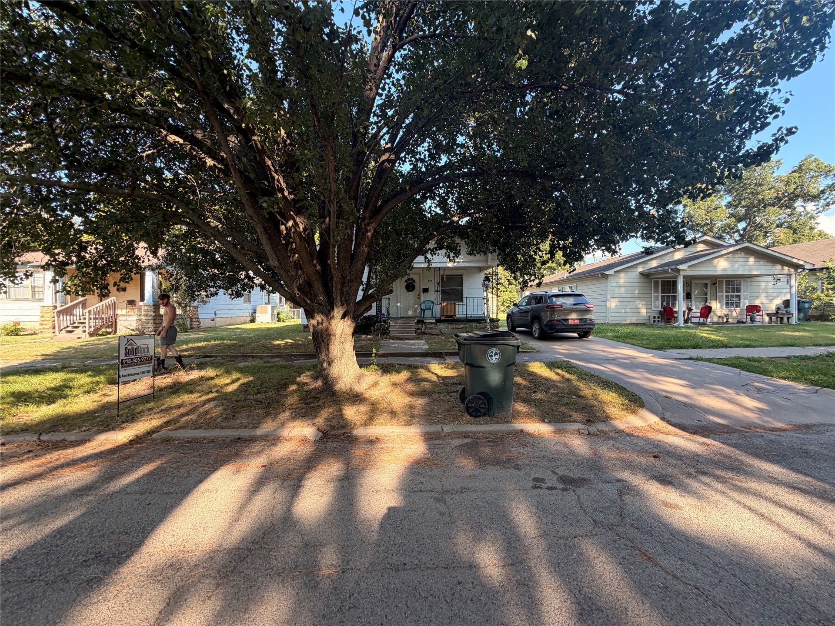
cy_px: 313
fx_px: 338
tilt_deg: +0.6
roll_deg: +0.7
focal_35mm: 14
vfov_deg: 85.7
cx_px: 418
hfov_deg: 102.1
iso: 40
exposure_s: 1/166
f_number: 2.2
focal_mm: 2.22
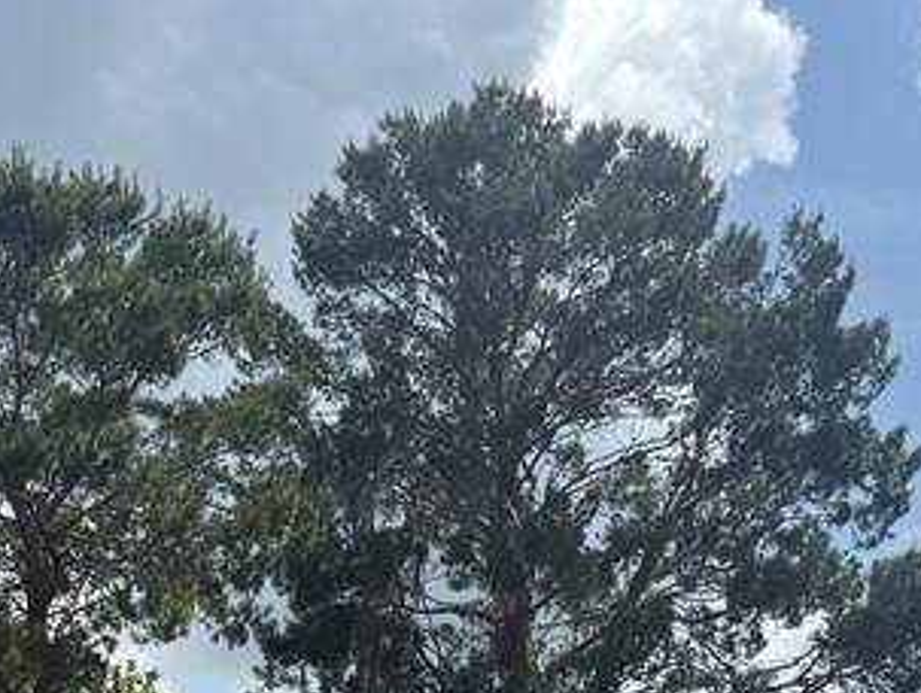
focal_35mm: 81
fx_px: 2158
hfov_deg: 23.9
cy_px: 1015
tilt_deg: -1.2
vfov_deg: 16.7
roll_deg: +0.0
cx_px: 261
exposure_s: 1/6711
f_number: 1.78
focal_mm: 6.76
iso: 80
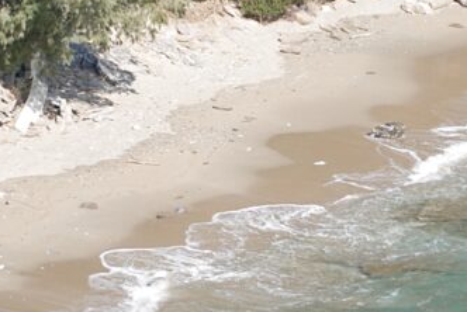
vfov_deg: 3.0
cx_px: 235
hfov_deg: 4.4
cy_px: 174
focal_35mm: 463
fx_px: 6011
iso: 320
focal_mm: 150
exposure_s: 1/1600
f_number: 5.6
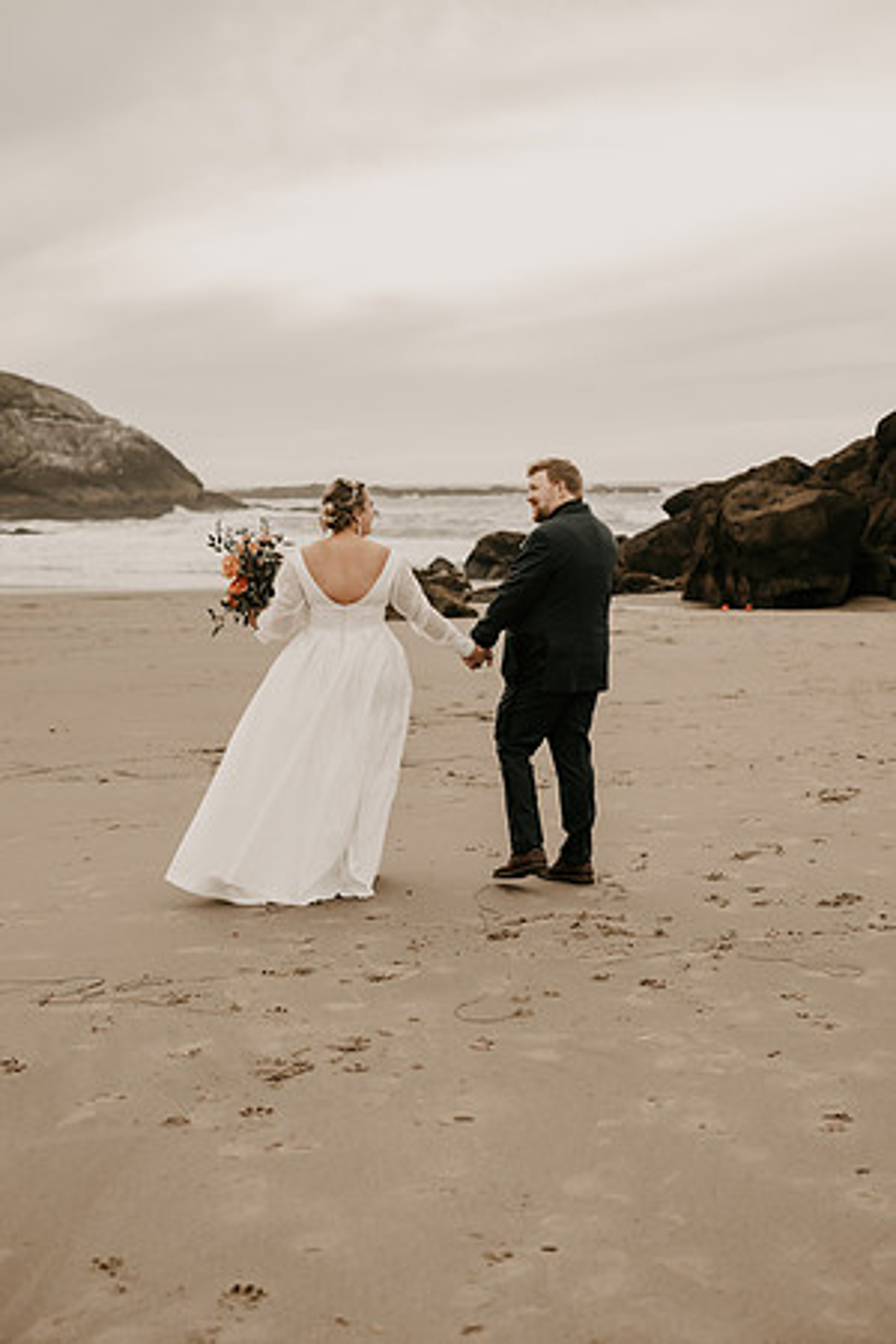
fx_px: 1867
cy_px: 672
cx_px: 448
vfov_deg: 39.6
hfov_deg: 27.0
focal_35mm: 50
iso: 640
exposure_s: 1/5000
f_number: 2.8
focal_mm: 50
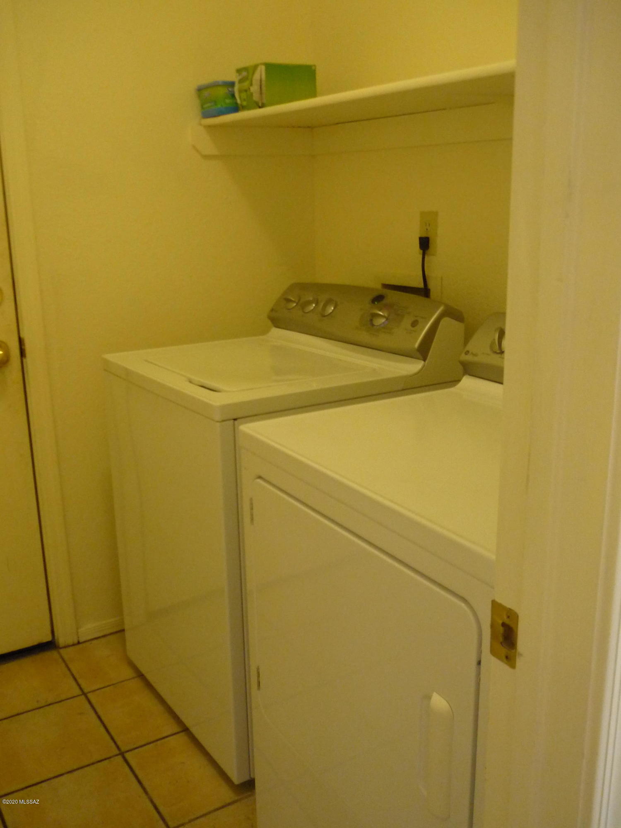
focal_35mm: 33
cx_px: 310
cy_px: 414
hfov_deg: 42.9
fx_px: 789
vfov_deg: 55.4
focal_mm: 5.5
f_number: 2.8
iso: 400
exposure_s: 1/25
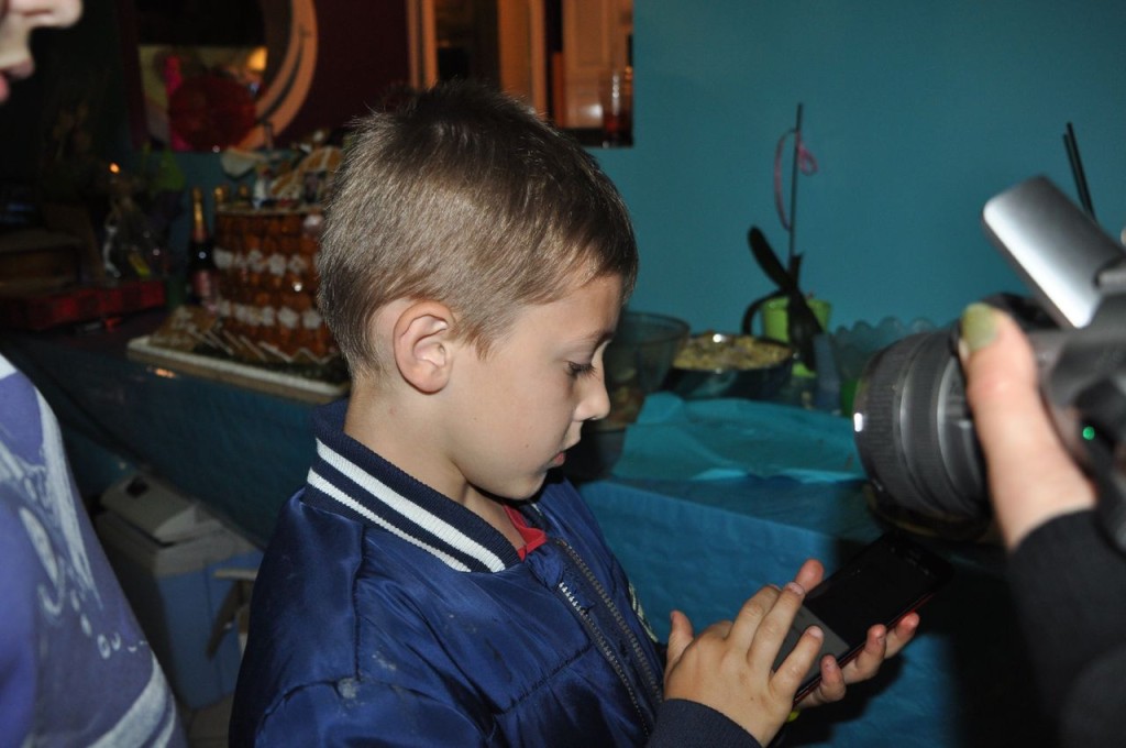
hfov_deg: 57.3
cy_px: 374
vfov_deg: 39.9
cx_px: 563
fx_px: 1031
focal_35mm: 33
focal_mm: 22
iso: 640
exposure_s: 1/60
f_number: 3.8
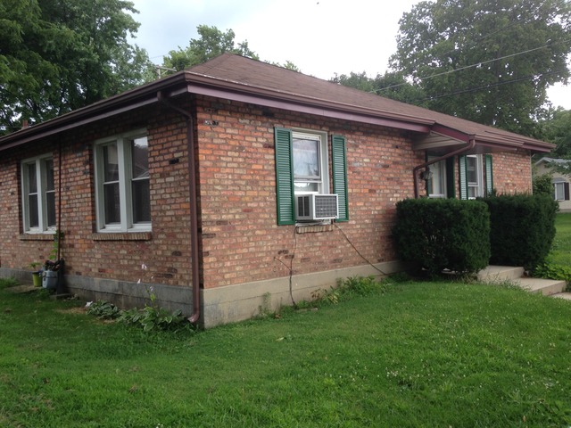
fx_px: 544
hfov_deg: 55.4
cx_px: 286
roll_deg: +2.5
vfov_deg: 42.9
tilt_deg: -0.3
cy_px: 214
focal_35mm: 33
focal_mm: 4.12
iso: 50
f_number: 2.4
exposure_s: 1/125
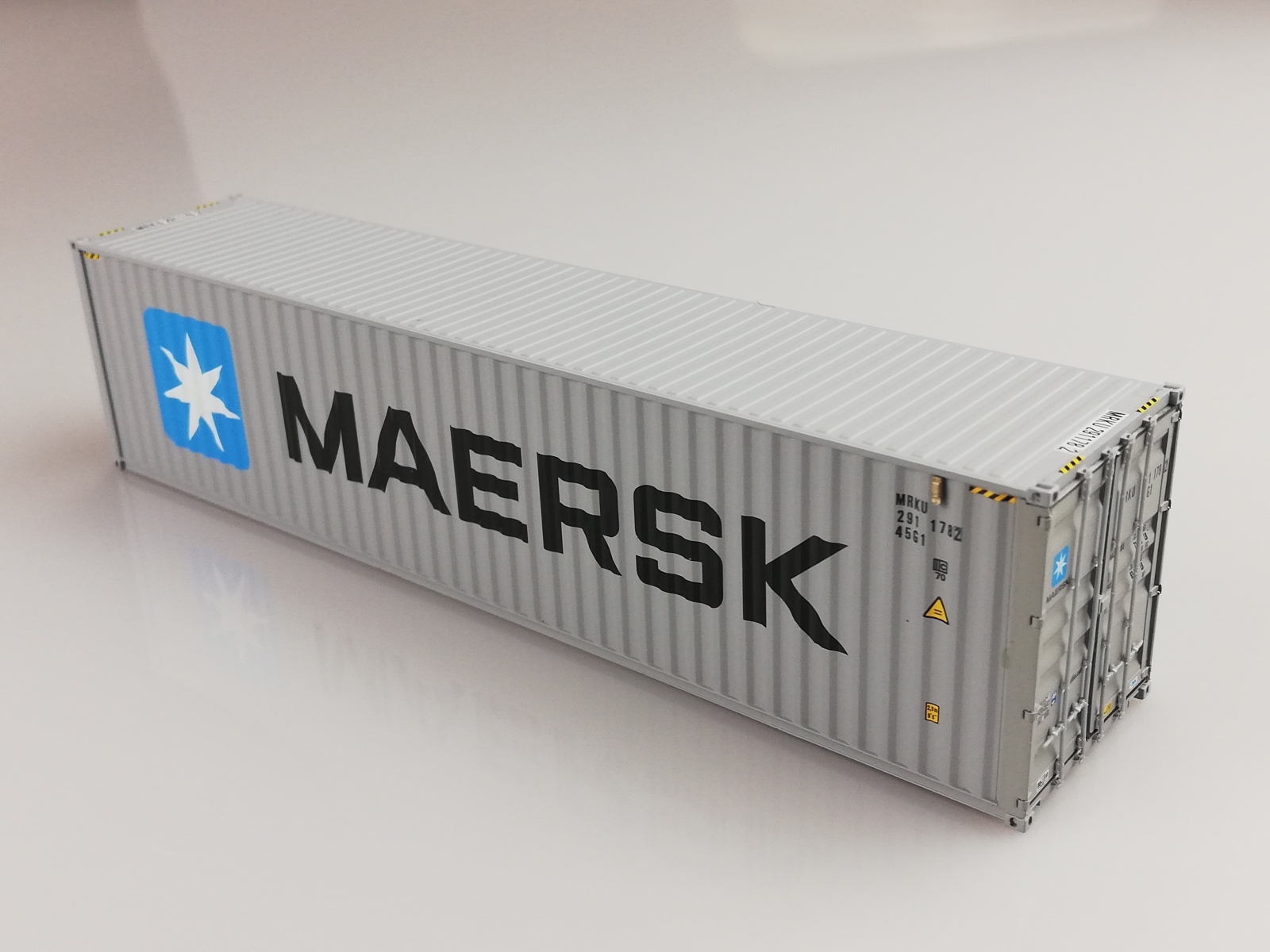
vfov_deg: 36.0
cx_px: 635
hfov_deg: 46.8
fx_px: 1468
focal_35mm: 40
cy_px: 476
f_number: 2.2
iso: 80
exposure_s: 1/100
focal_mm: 3.81
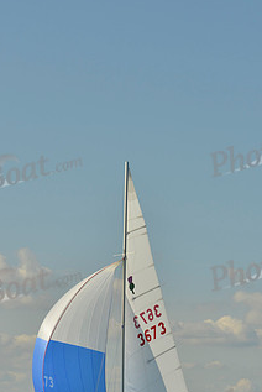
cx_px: 146
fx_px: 1394
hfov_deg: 10.7
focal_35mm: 128
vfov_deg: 15.8
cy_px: 341
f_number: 7.1
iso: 200
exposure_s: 1/1600
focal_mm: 70
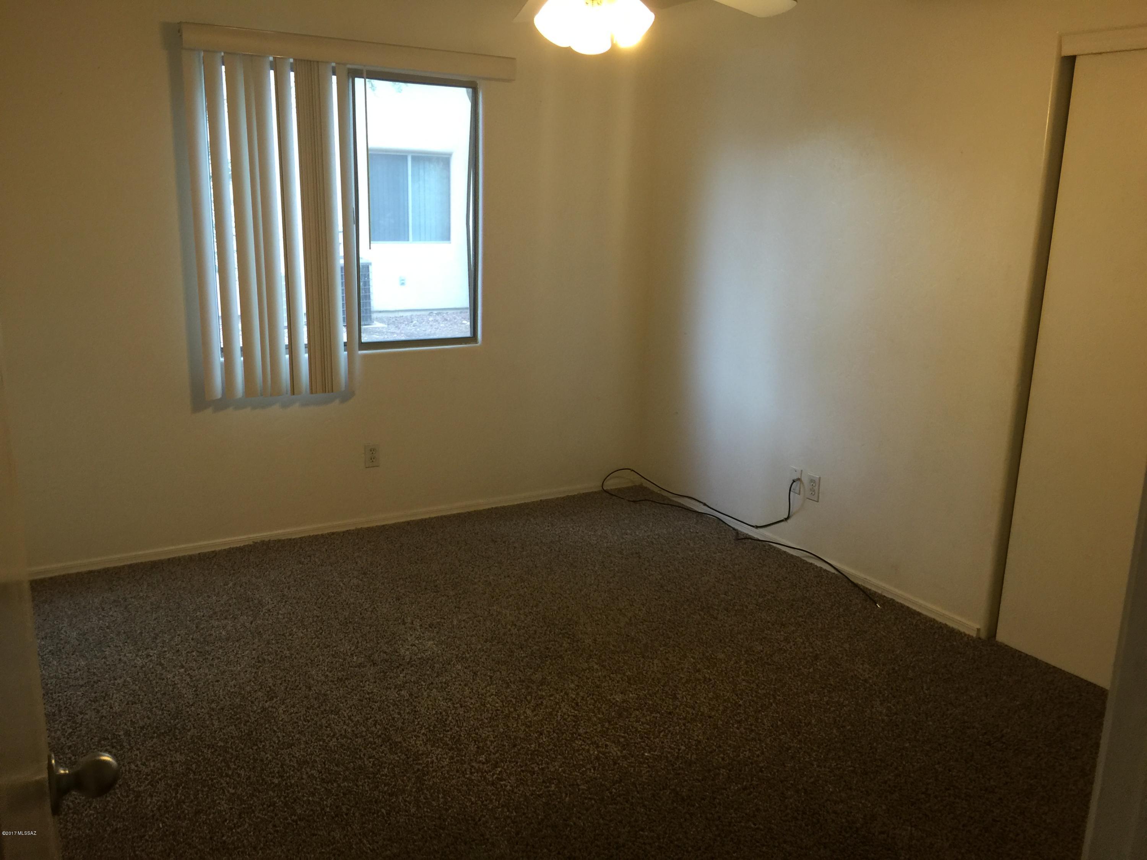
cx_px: 574
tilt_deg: -13.2
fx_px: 961
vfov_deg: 48.2
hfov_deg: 61.7
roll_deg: -1.9
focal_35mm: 29
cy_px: 430
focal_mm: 4.15
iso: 40
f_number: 2.2
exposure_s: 1/30
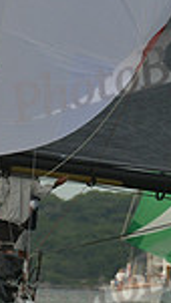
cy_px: 204
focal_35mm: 1610
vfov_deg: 1.3
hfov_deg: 0.8
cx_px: -91
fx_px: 12971
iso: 200
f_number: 9
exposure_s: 1/800
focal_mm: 400
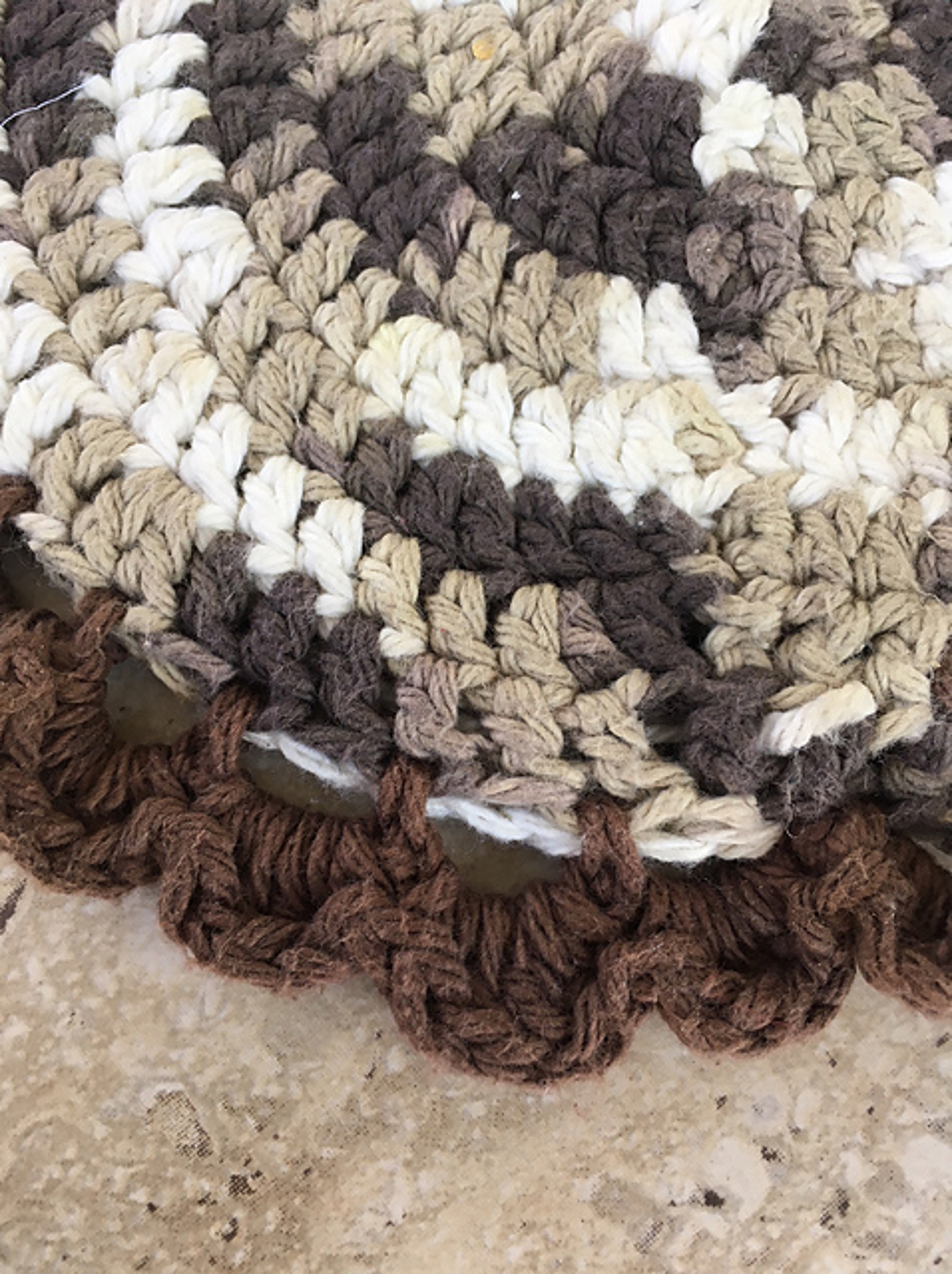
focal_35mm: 29
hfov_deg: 48.1
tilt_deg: -78.6
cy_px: 637
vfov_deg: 61.7
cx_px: 476
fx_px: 1066
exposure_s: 1/40
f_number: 2.2
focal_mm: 4.15
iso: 25
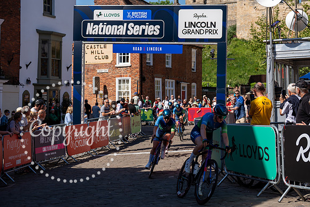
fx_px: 603
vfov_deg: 19.5
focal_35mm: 70
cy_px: 104
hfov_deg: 28.8
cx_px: 155
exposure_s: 1/1250
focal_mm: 70
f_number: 4
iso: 100
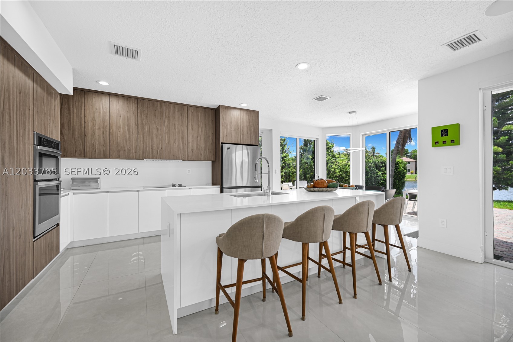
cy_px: 171
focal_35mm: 14
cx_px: 256
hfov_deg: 104.2
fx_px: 200
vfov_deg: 81.3
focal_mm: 14
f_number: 4
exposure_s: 1/25
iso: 100
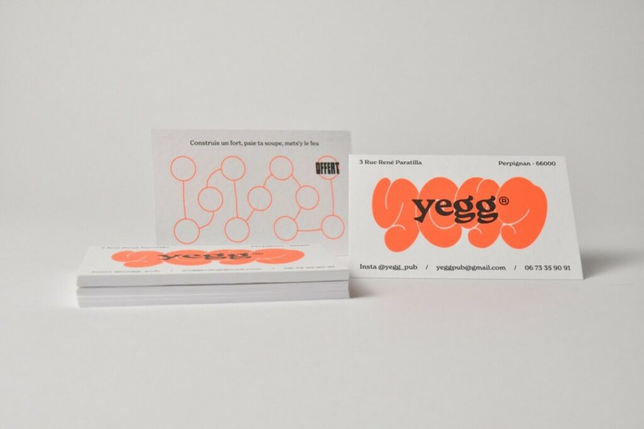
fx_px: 930
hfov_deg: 38.2
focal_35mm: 52
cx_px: 322
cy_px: 214
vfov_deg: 26.0
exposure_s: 1/250
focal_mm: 35
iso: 2500
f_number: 10
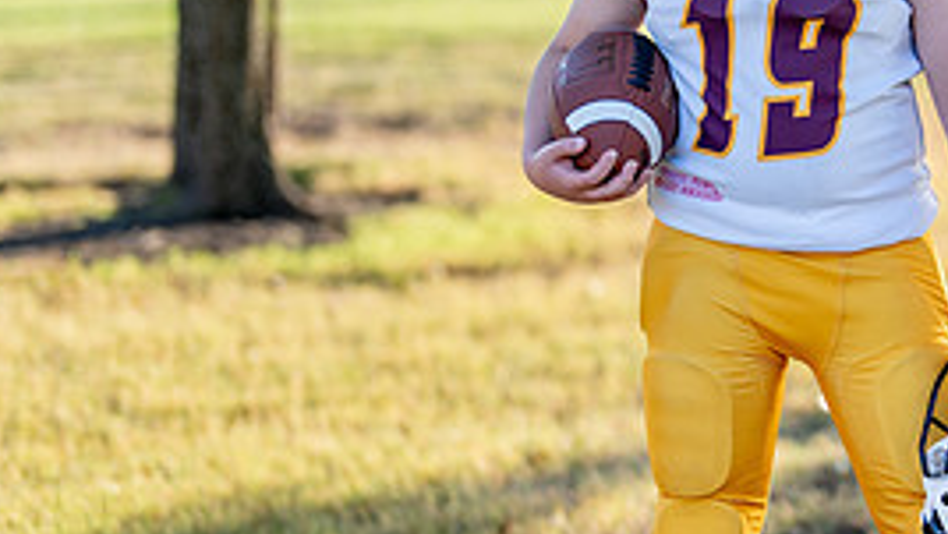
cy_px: 209
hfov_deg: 15.7
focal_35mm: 135
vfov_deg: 9.0
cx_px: 899
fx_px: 3395
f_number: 1.2
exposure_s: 1/1000
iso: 100
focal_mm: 50
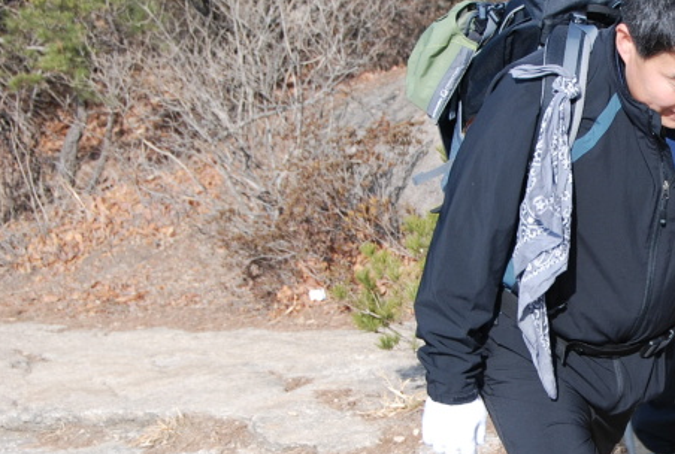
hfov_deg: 15.5
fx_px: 2425
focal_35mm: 129
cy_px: 258
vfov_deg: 10.7
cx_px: 711
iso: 100
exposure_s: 1/200
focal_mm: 38
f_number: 7.1
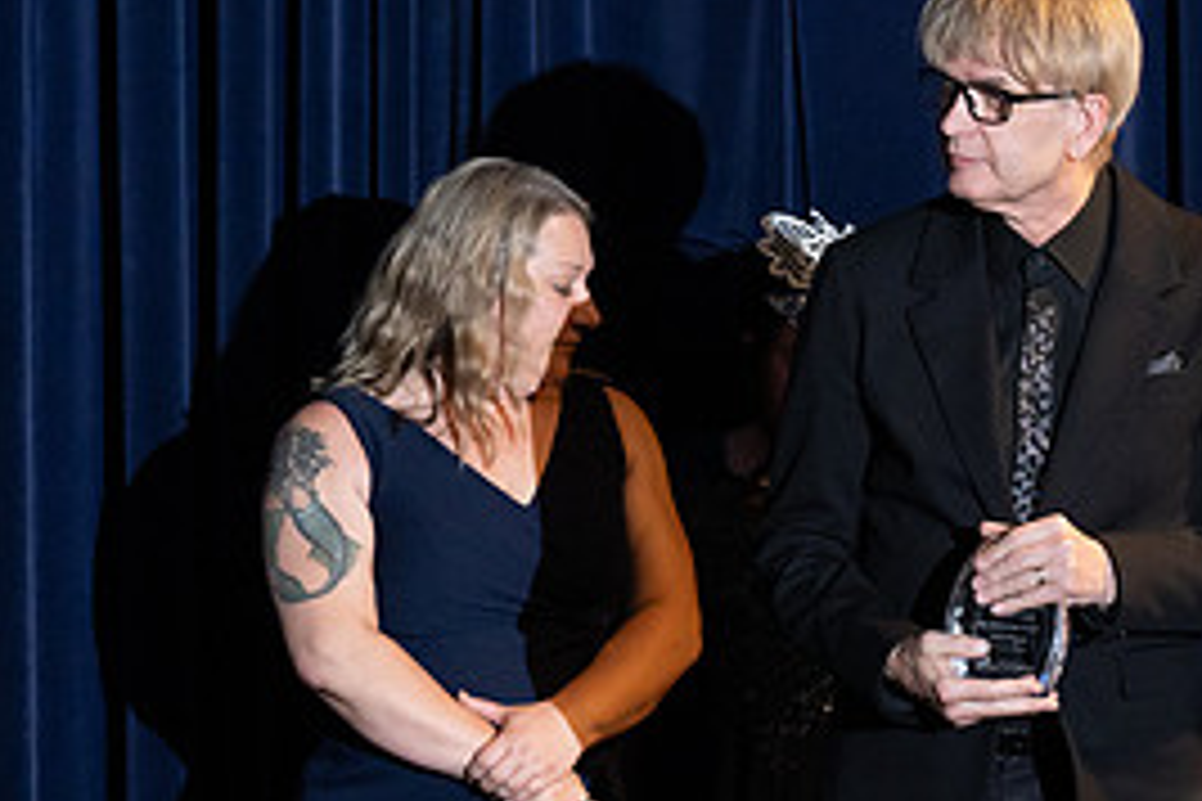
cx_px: 995
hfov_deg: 6.3
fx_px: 10884
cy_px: 493
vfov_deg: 4.2
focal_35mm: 326
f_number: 5
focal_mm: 150
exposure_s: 1/200
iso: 2500
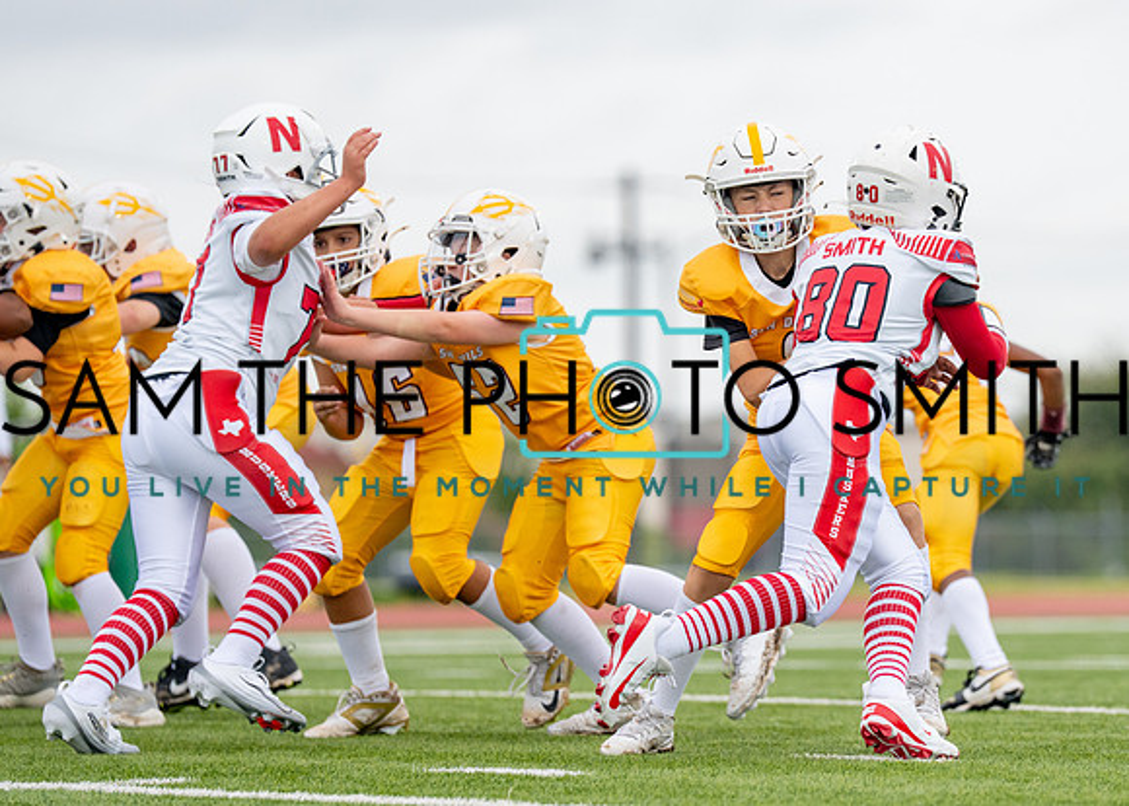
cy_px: 460
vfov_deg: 4.5
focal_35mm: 322
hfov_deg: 6.2
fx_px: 10337
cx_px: 790
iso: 500
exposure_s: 1/2000
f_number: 2.8
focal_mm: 200
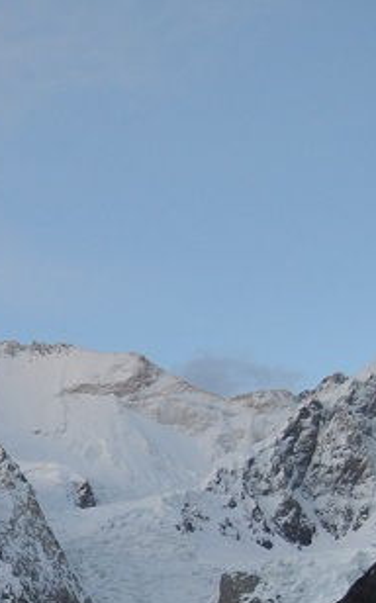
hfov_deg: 9.1
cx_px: -773
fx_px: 1889
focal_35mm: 115
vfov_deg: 17.4
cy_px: 712
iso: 280
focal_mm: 18
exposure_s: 1/125
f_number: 5.6
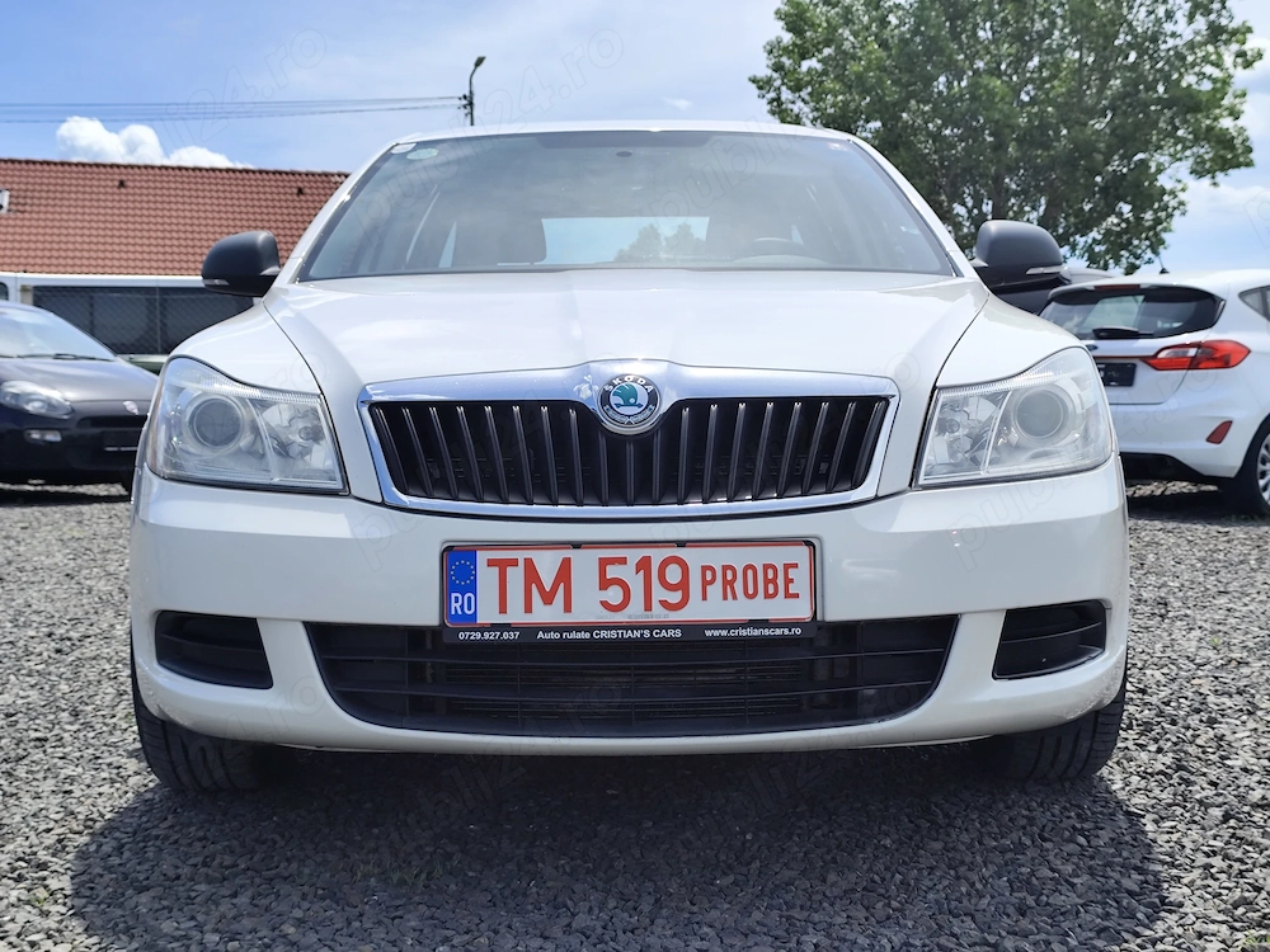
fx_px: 1688
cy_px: 476
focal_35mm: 46
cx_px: 635
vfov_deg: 31.5
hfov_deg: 41.2
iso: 50
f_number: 1.65
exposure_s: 1/1508
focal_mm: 6.19
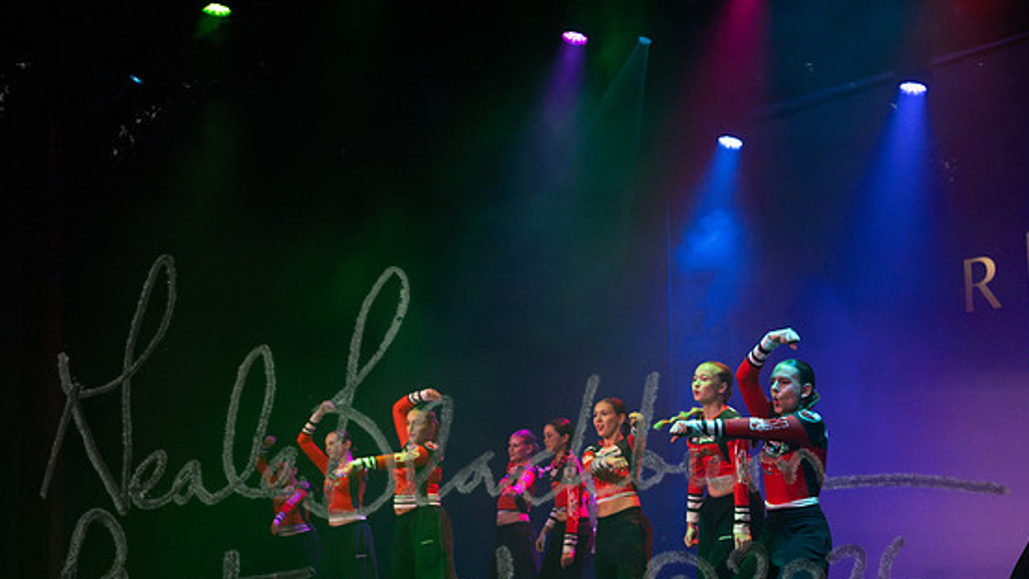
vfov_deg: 18.8
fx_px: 1746
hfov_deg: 32.8
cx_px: 441
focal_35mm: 64
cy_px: 397
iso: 6400
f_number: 5
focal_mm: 50
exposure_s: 1/400
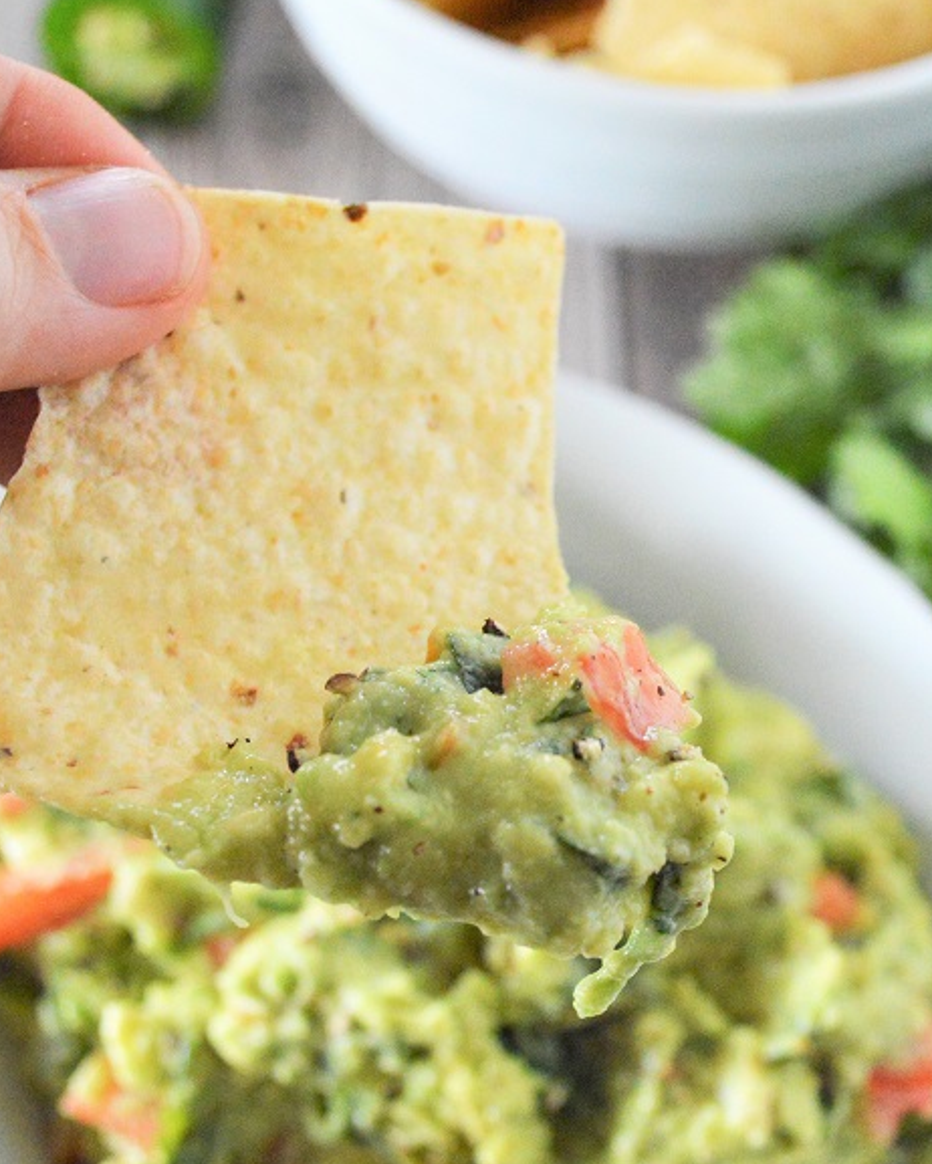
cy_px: 660
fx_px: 2196
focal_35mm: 64
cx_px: 496
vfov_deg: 29.7
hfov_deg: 24.0
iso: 3200
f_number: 4.5
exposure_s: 1/400
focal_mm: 29
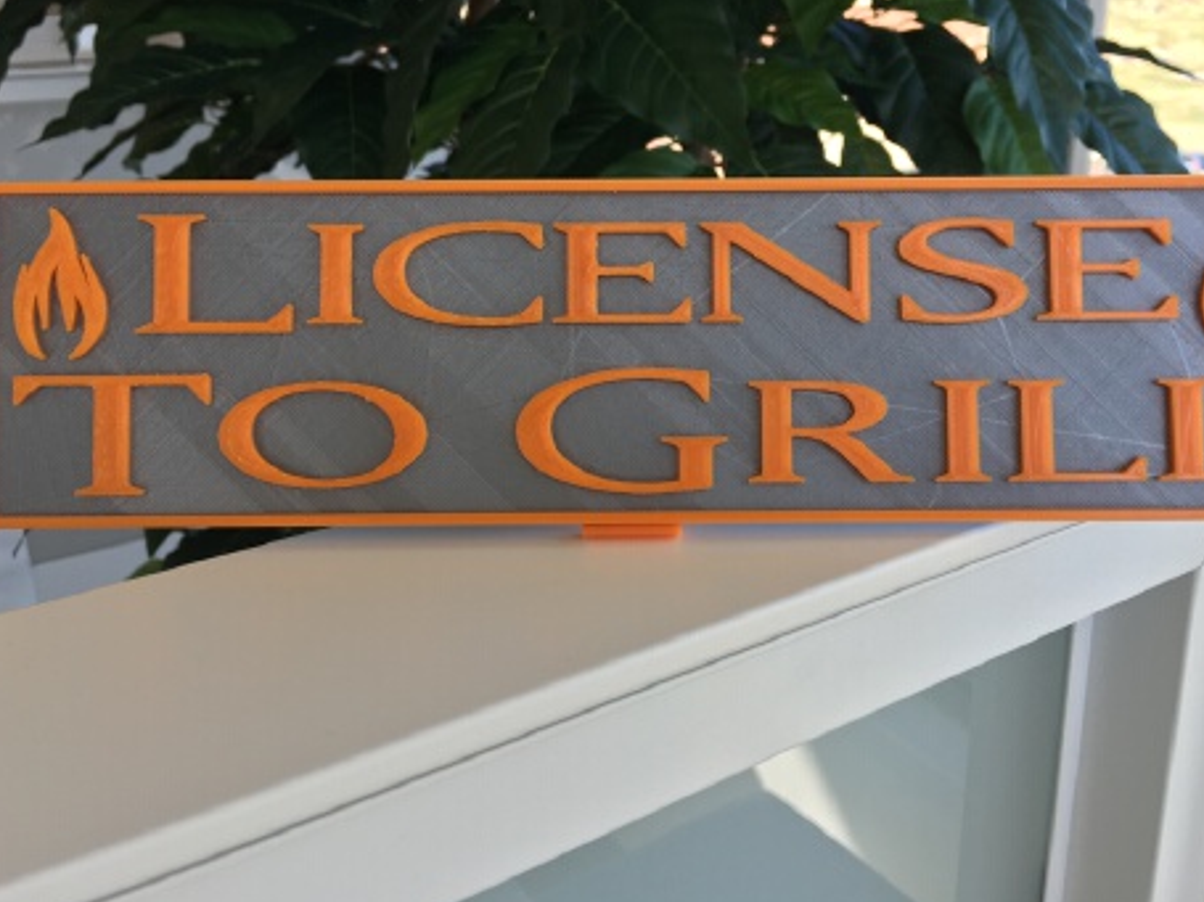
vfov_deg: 41.7
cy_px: 386
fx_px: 1182
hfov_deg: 53.9
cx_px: 650
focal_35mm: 34
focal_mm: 4.15
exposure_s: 1/120
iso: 25
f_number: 2.2
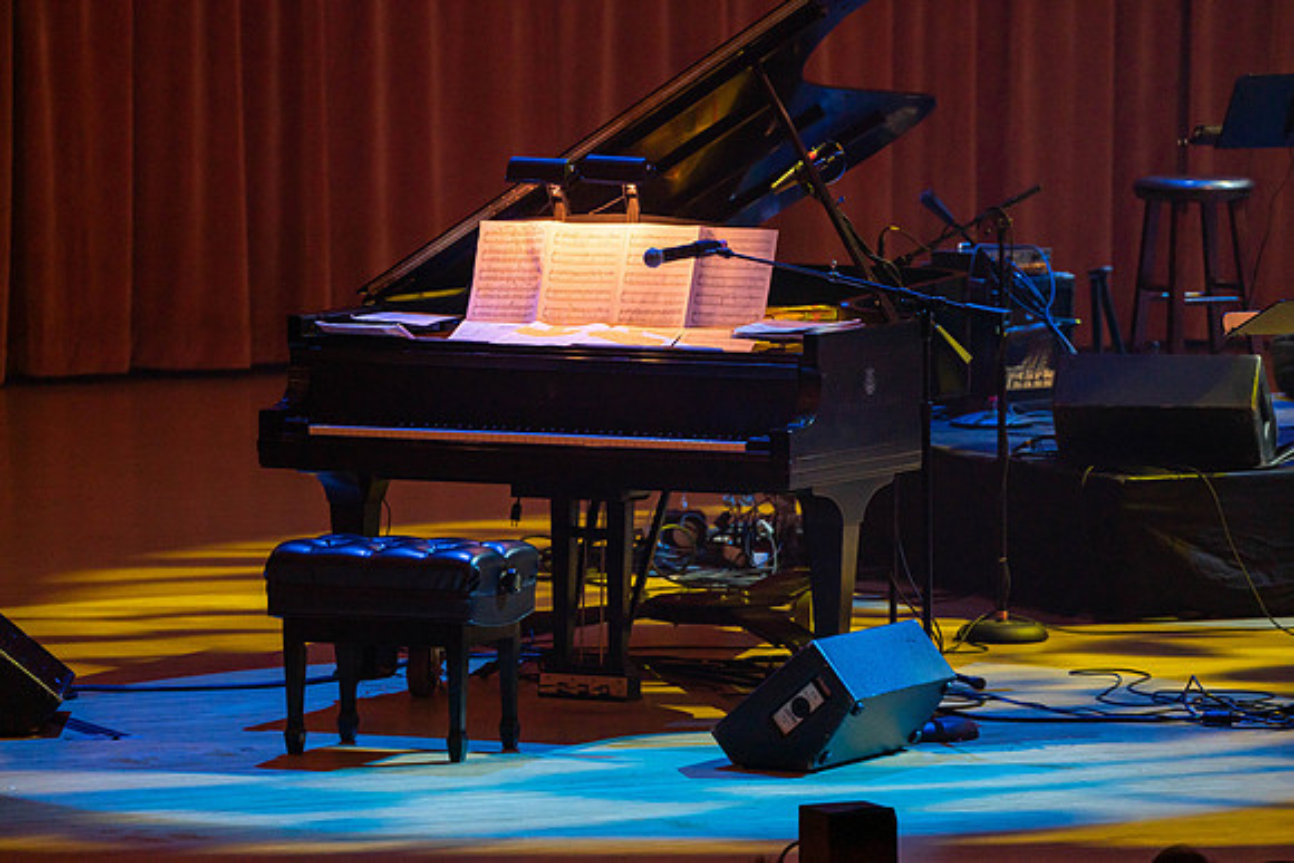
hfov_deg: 7.9
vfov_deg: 5.2
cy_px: 432
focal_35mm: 262
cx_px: 647
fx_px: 9419
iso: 2000
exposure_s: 1/200
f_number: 5.6
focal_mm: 262
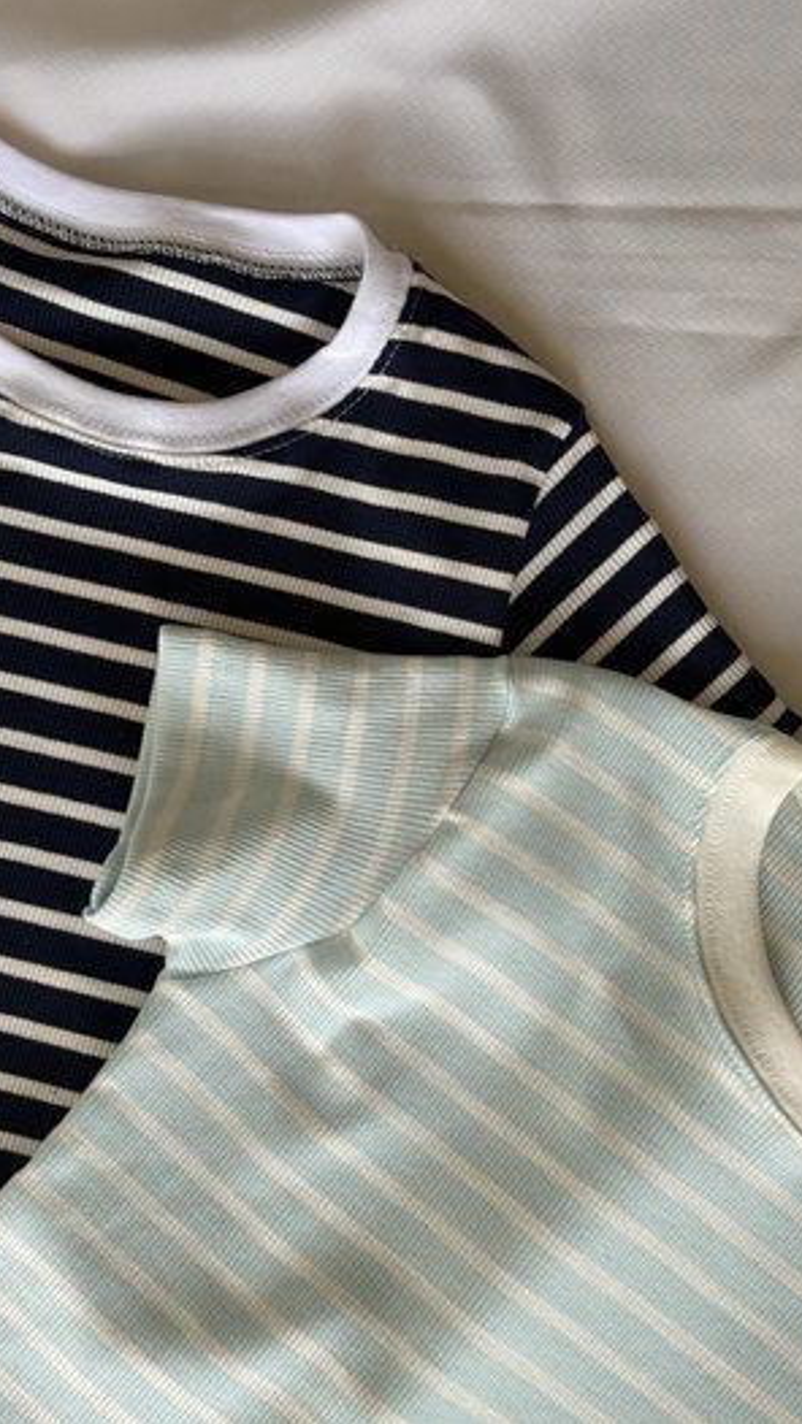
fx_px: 2003
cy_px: 708
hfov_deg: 22.6
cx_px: 336
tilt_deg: -84.7
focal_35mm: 53
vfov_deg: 39.2
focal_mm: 6.76
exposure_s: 1/218
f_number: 1.78
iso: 64
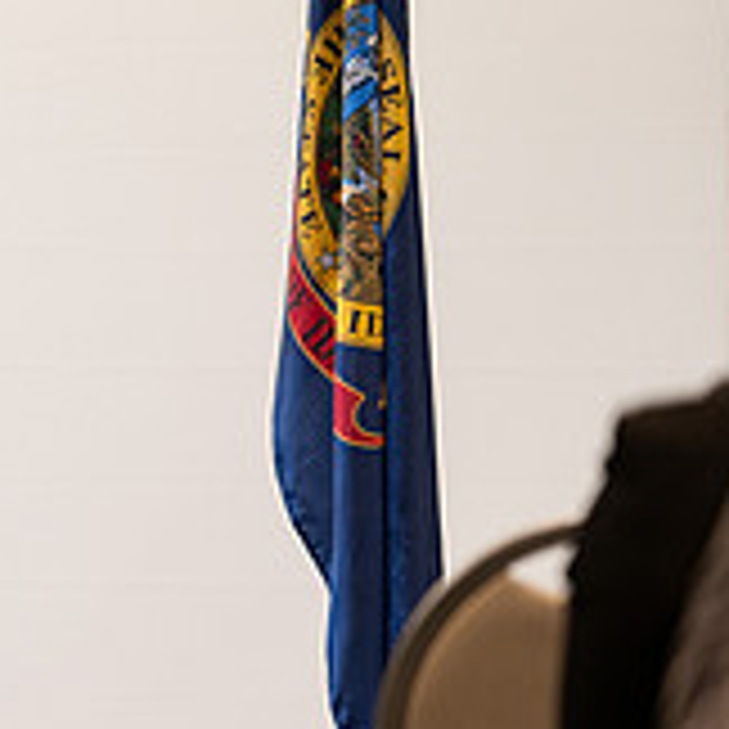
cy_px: 403
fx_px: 6171
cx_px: -477
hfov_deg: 6.6
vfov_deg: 6.8
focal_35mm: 259
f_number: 1.8
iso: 640
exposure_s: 1/125
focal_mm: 85
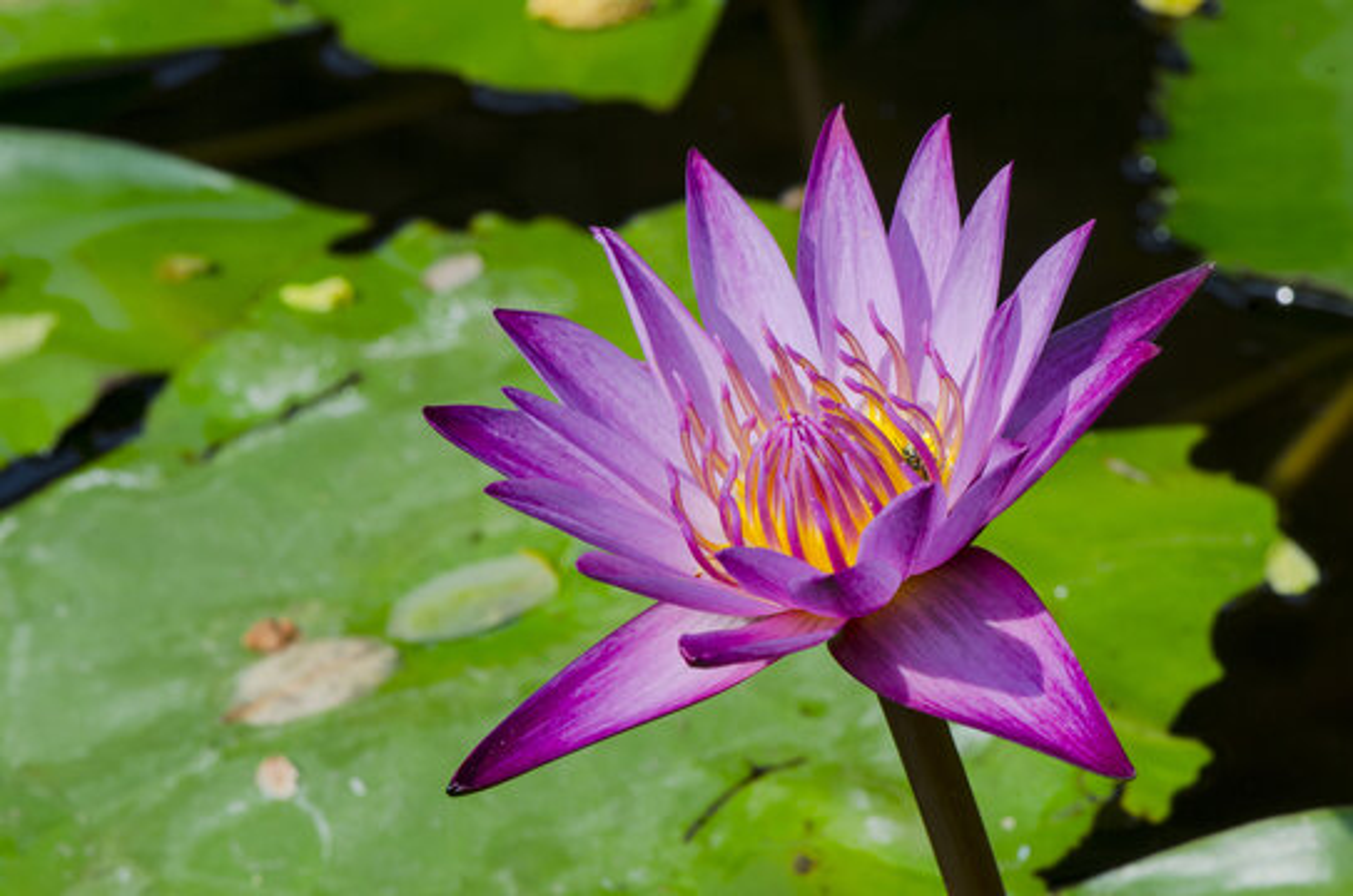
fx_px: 5909
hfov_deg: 13.1
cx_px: 676
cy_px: 448
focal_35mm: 158
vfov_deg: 8.7
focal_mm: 105
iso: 200
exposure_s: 1/100
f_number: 18
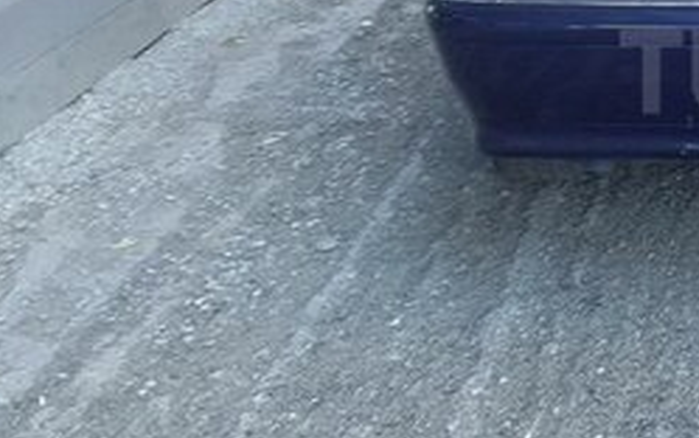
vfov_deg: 14.9
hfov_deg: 21.5
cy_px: 72
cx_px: 907
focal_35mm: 87
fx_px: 1658
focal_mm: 3.3
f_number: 2.2
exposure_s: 1/50
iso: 40
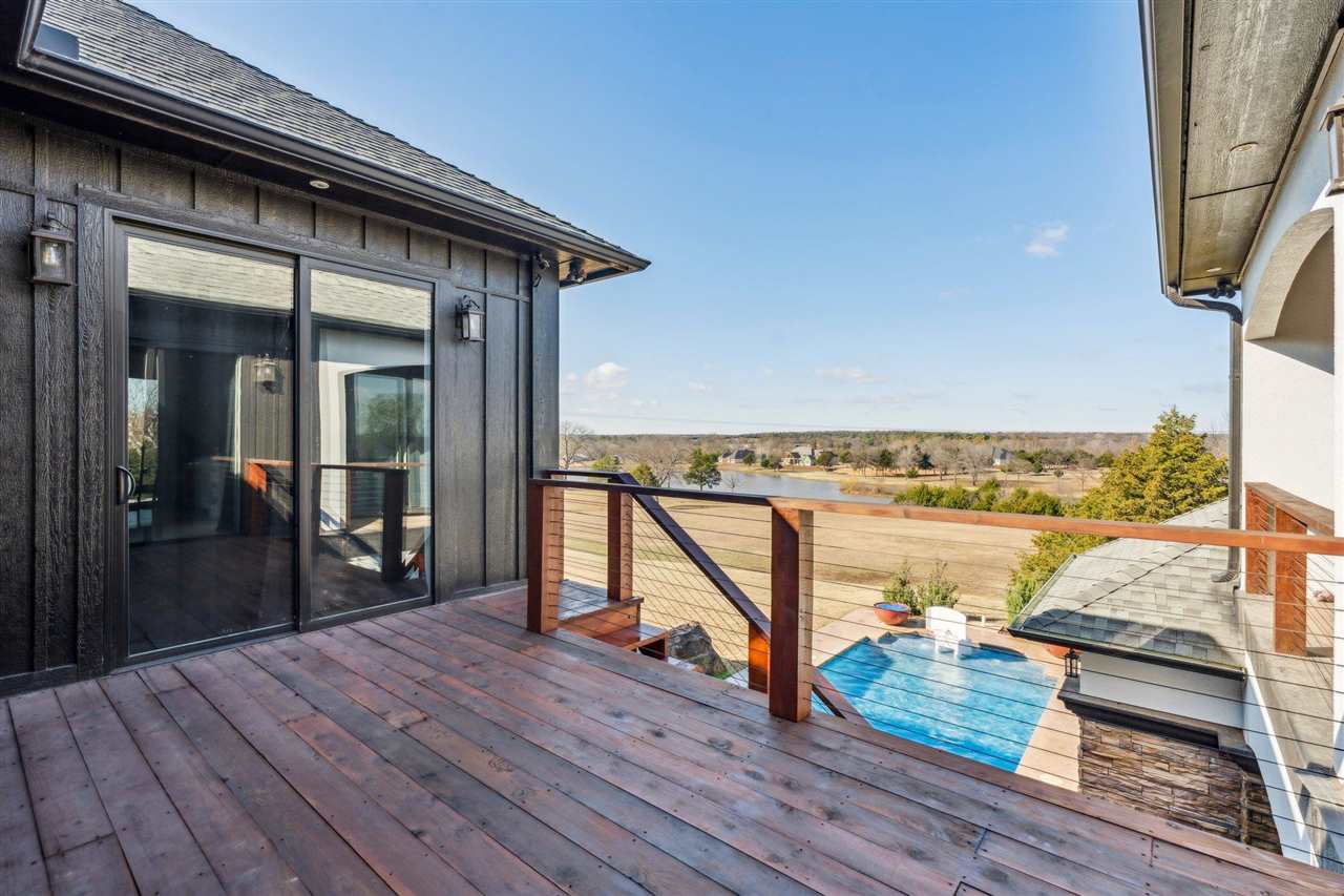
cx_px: 672
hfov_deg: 96.7
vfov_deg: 73.7
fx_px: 597
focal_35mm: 16
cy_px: 448
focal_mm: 16
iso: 200
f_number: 7.1
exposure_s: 1/800
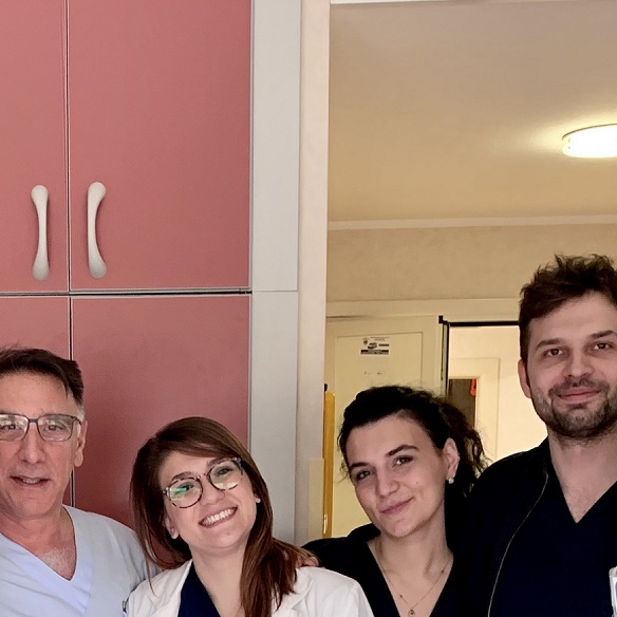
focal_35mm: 80
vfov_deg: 20.0
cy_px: 778
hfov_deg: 21.4
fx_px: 1613
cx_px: 135
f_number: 1.8
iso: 160
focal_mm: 4.25
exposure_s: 1/60
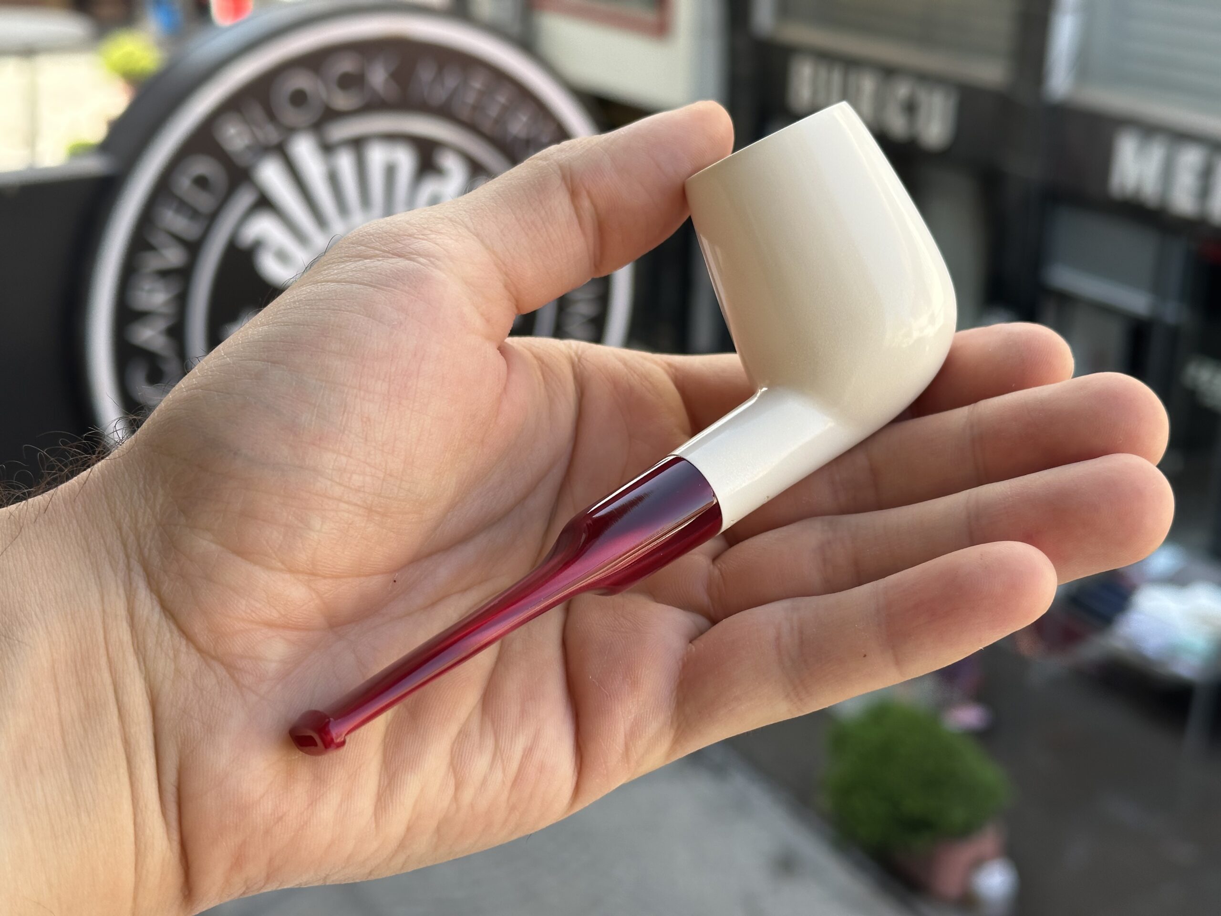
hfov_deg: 39.7
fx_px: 1693
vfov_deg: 30.3
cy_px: 458
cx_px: 610
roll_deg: -1.0
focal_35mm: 48
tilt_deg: -21.5
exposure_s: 1/389
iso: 64
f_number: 1.78
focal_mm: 6.86
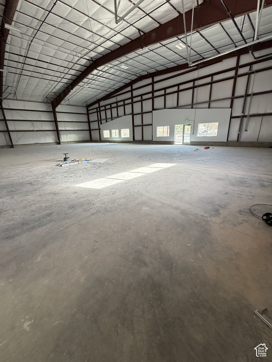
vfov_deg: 102.1
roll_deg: +3.2
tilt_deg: -17.7
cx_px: 136
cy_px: 181
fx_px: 147
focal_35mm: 14
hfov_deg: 85.7
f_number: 2.2
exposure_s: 1/121
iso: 200
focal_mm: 2.22
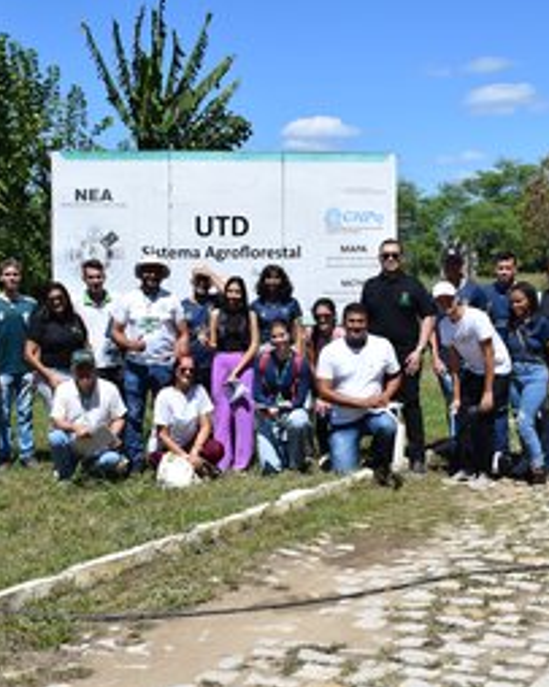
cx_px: 260
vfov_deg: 33.6
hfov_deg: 27.1
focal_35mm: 56
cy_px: 344
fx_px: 1138
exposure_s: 1/400
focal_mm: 26
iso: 200
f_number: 10
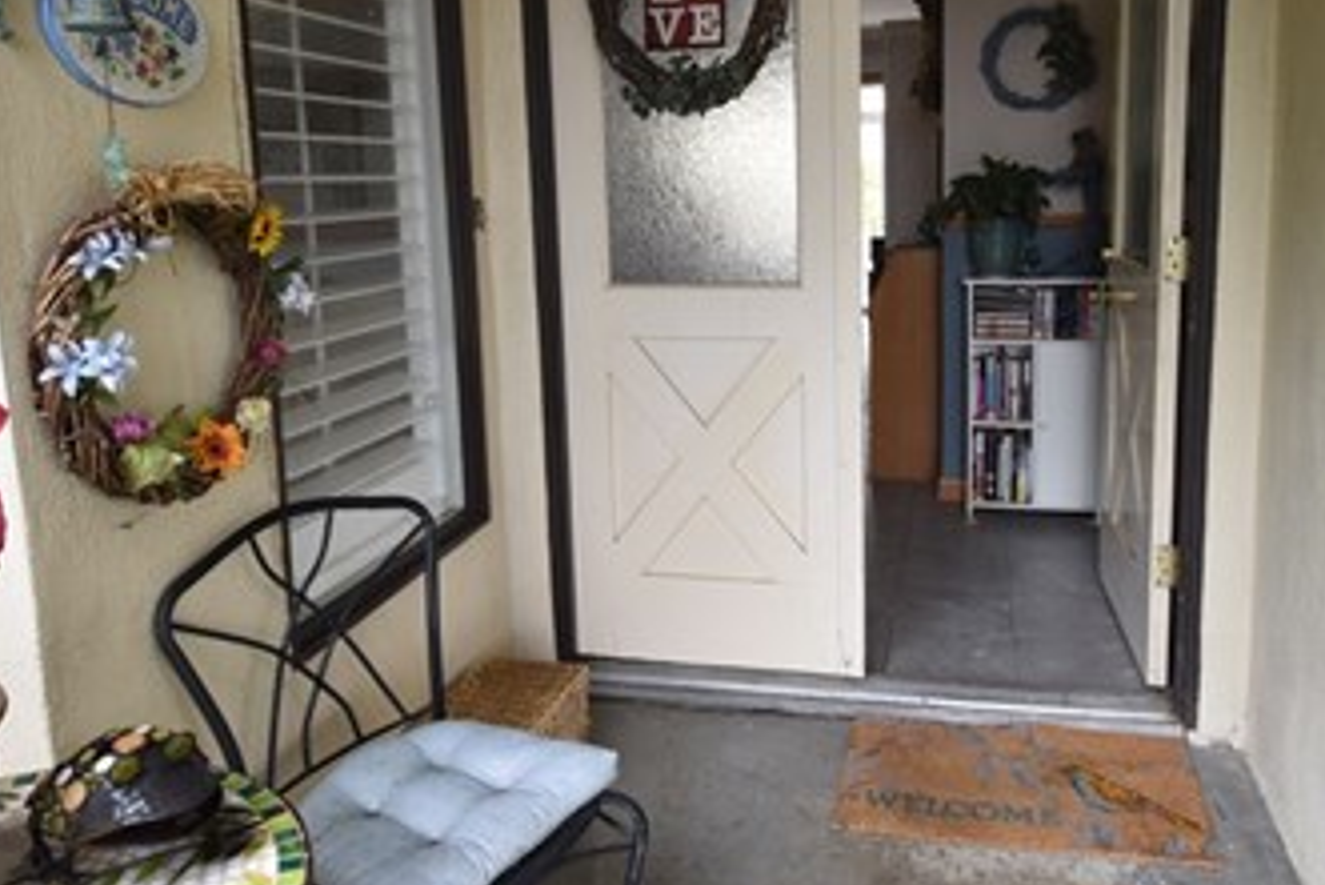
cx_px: 689
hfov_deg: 63.6
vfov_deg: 44.8
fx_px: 1068
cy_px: 362
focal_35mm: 29
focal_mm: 10
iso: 400
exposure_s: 1/160
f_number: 6.3
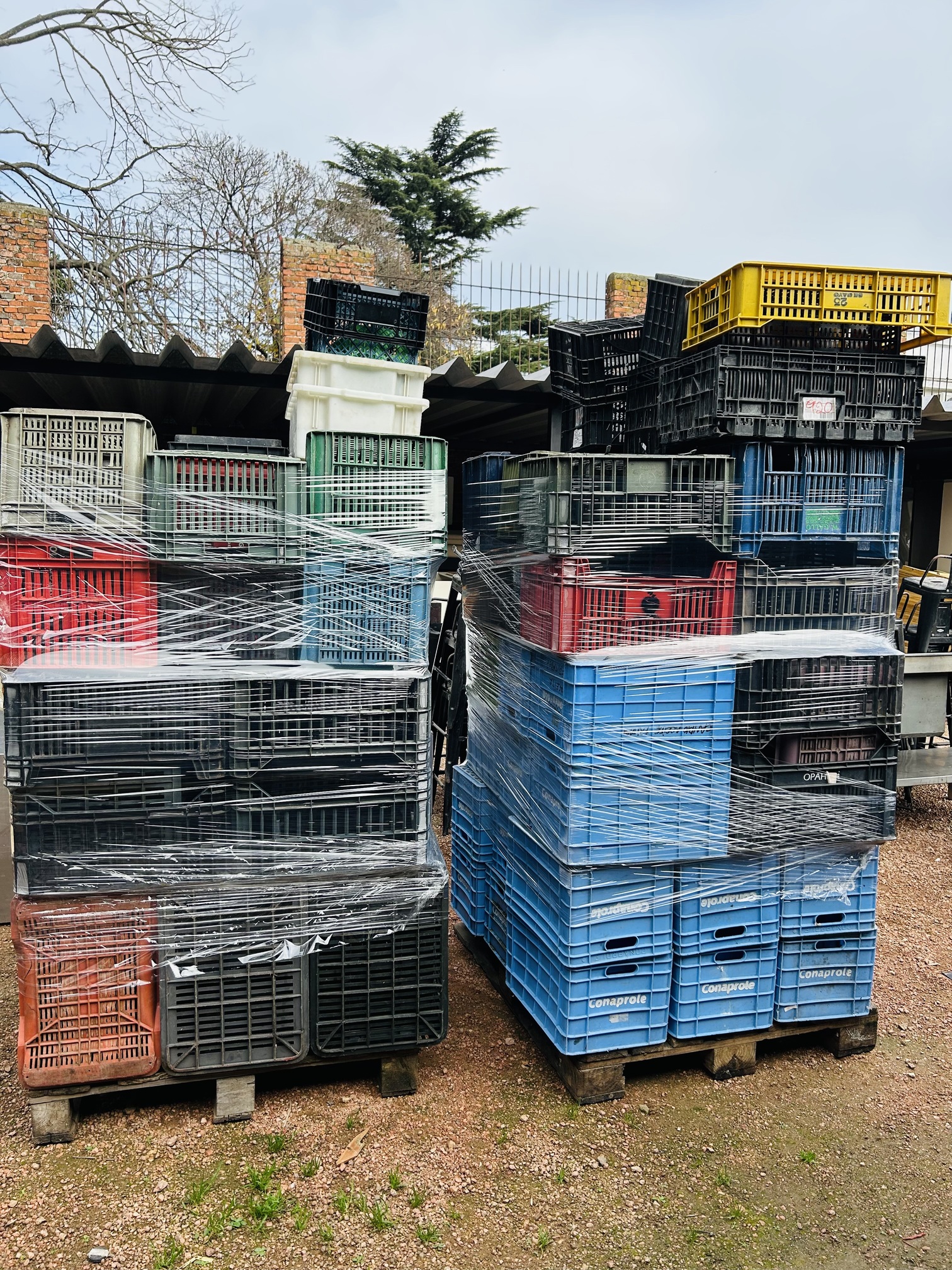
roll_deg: -1.6
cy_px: 635
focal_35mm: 26
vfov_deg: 67.3
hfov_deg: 53.1
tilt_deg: -5.3
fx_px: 953
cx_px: 476
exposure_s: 1/1000
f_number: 1.5
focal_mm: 5.7
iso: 50
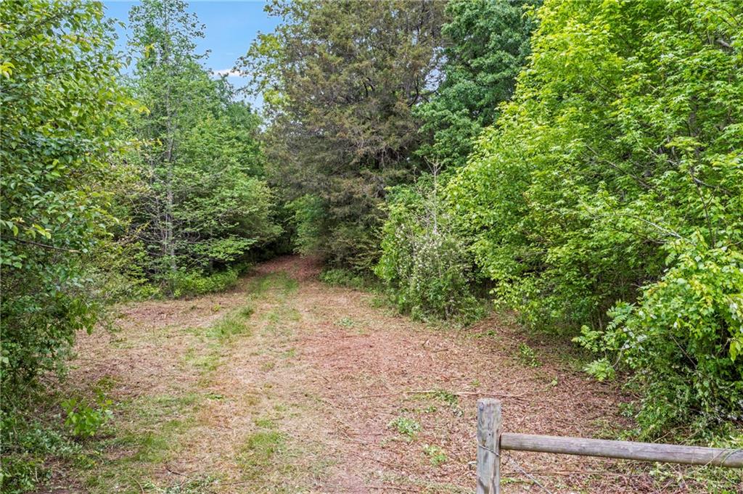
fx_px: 577
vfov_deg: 46.3
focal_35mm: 28
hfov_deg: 65.5
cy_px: 247
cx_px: 372
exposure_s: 1/80
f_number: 6.3
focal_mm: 10.26
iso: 100
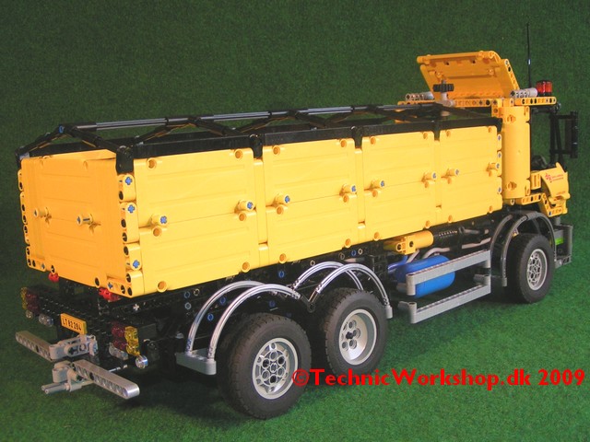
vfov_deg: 37.7
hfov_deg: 49.0
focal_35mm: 38
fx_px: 648
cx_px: 295
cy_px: 221
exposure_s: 1/40
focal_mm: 5.8
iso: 125
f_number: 2.8
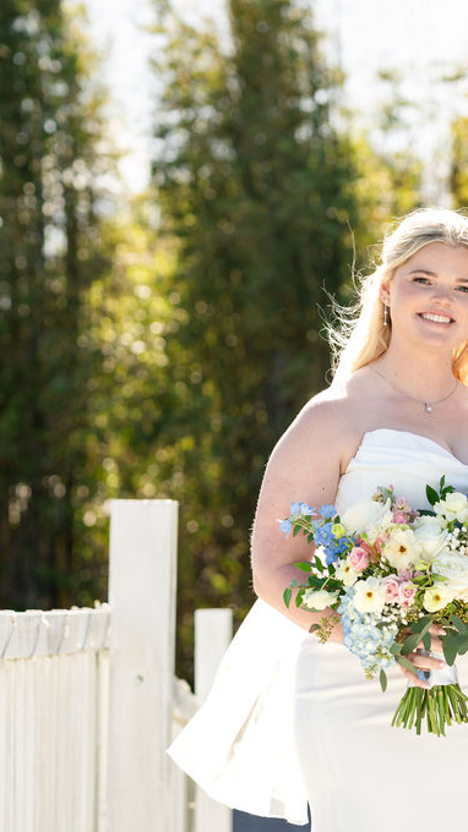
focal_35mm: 143
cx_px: 551
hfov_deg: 8.4
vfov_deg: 15.0
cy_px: 402
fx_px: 3158
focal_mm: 85
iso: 50
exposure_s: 1/500
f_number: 3.2
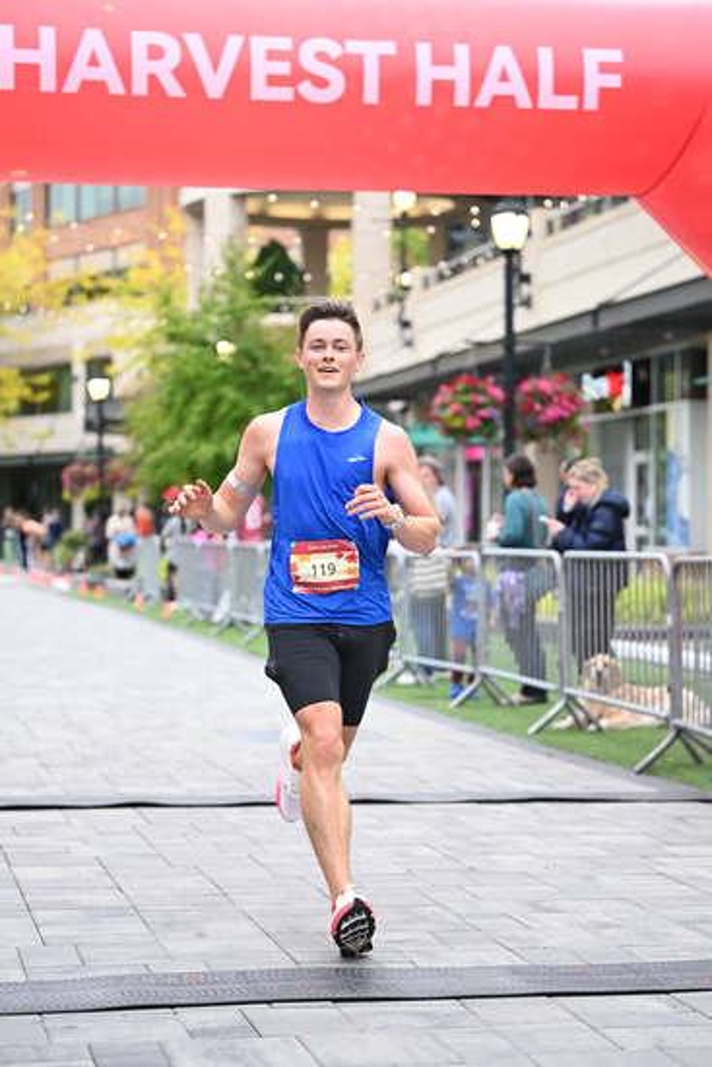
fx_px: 2342
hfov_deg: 17.3
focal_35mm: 79
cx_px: 356
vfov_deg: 25.7
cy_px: 534
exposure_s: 1/800
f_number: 2.8
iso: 1600
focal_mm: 79
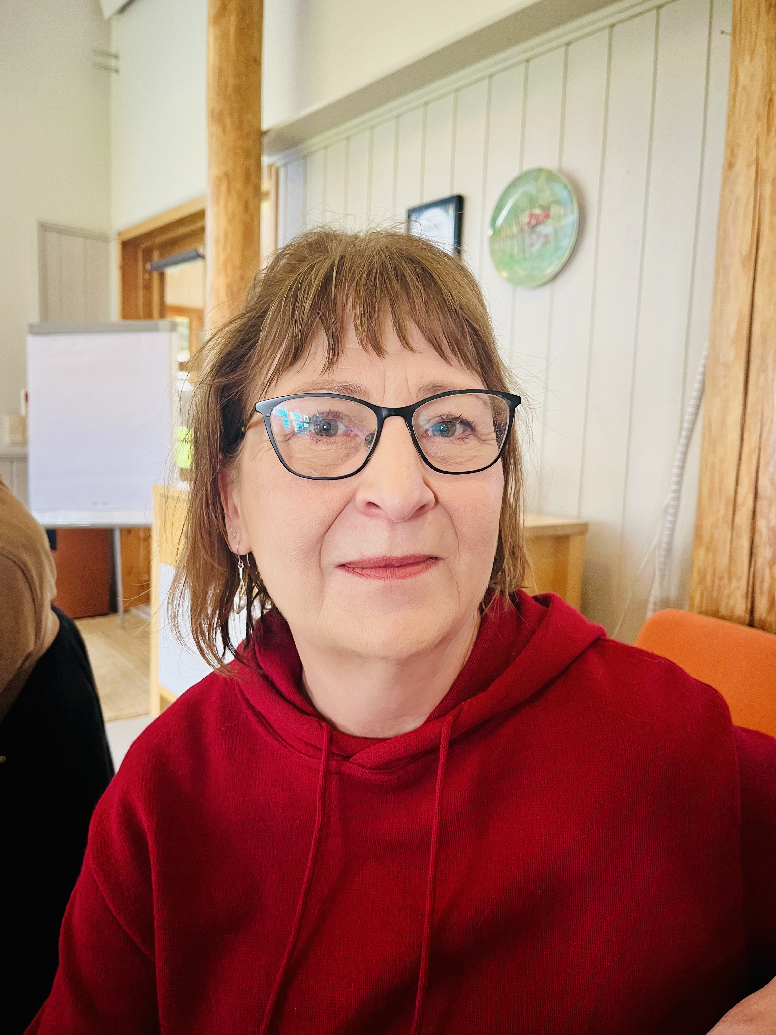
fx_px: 777
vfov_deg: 67.3
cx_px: 388
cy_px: 518
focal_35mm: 26
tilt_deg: -5.7
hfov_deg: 53.1
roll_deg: -1.2
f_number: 1.6
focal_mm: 5.1
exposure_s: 1/50
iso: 320
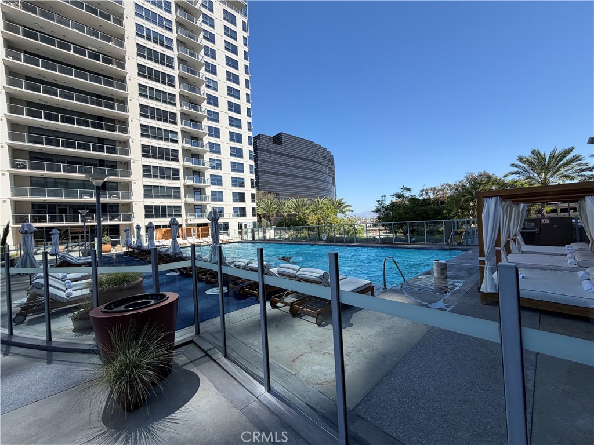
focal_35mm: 14
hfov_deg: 102.1
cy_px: 222
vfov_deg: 85.7
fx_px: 240
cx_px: 297
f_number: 2.2
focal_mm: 2.22
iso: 32
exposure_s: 1/770
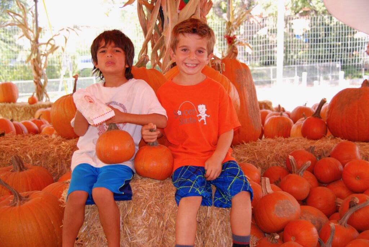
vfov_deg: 23.8
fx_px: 585
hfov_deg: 35.0
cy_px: 124
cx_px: 184
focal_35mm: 57
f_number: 4.5
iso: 200
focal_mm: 38
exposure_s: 1/100
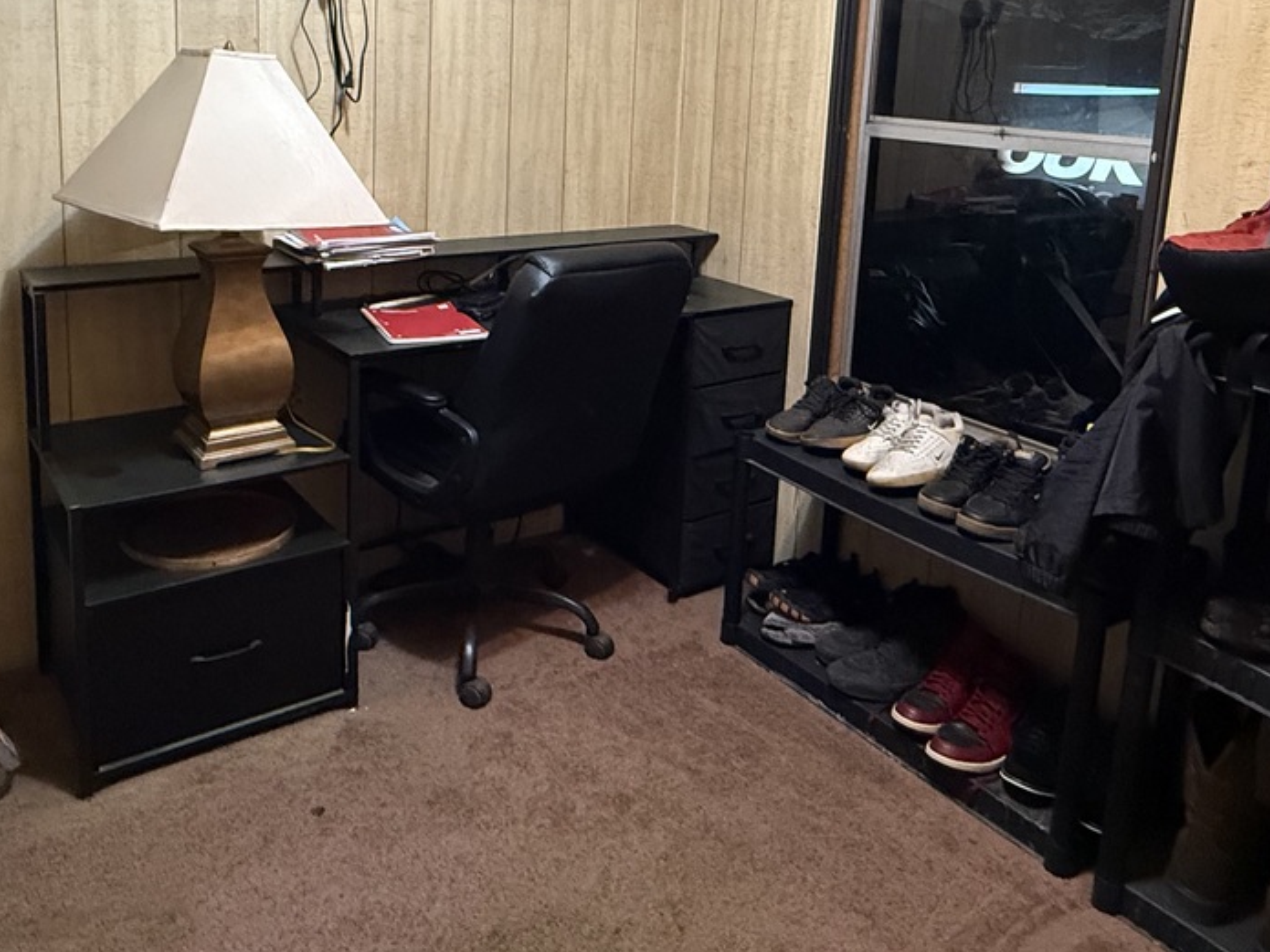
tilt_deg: -8.7
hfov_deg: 61.6
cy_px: 238
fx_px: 1064
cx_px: 576
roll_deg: -1.6
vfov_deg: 46.5
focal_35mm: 29
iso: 800
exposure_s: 1/60
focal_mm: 2.22
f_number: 2.2
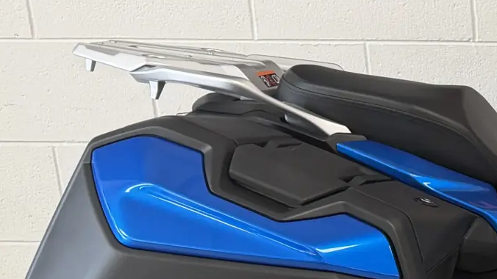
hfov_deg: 18.2
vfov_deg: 12.2
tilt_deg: -17.9
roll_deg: -0.7
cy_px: 181
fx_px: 1304
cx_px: 829
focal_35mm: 99
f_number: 1.78
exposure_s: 1/100
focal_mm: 6.76
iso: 160
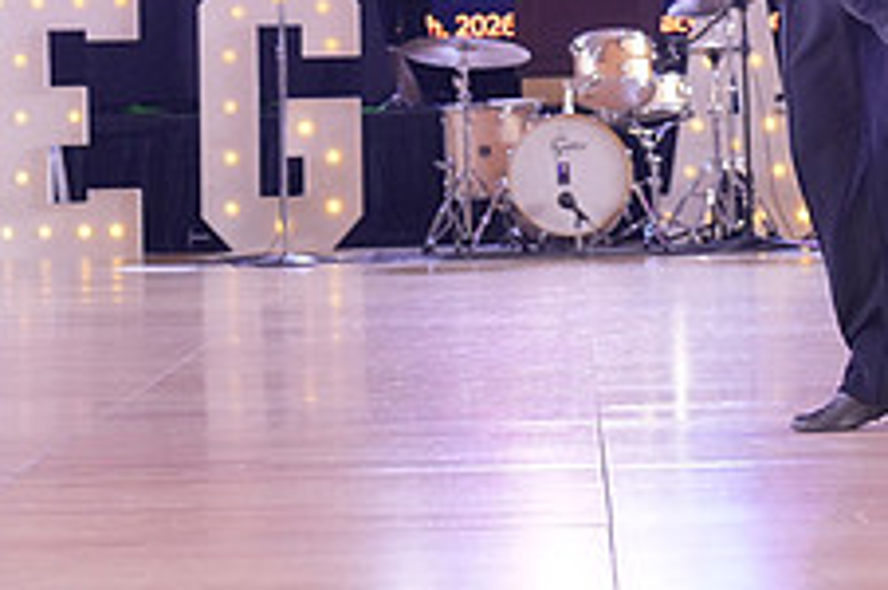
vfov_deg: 7.5
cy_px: -128
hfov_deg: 11.4
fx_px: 4434
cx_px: 656
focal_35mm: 180
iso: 4000
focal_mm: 70
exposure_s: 1/500
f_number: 4
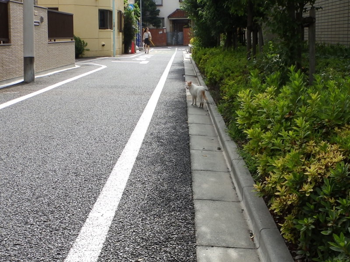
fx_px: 222
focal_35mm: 22
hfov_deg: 76.4
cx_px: 175
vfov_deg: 61.0
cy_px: 131
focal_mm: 4
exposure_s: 1/250
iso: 80
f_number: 4.5
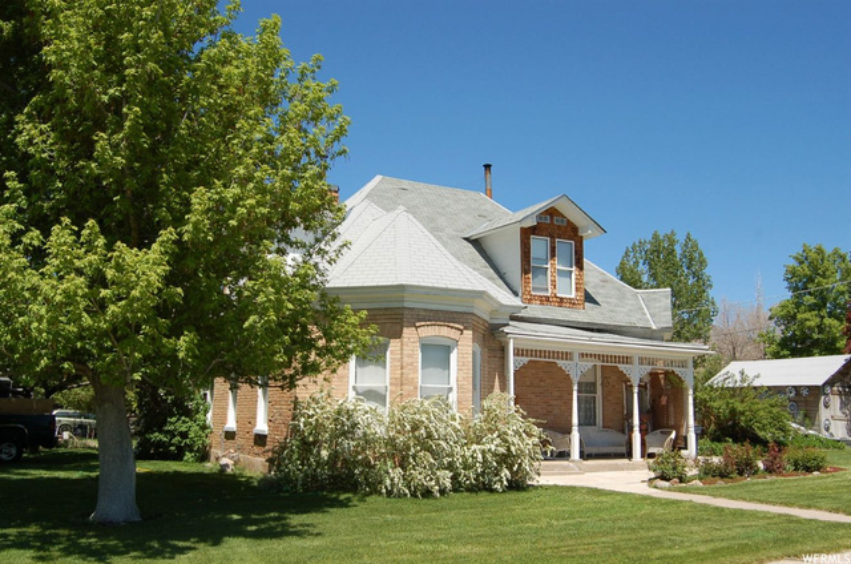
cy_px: 282
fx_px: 814
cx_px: 426
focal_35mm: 34
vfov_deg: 38.2
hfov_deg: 55.2
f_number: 9
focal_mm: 23
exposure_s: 1/320
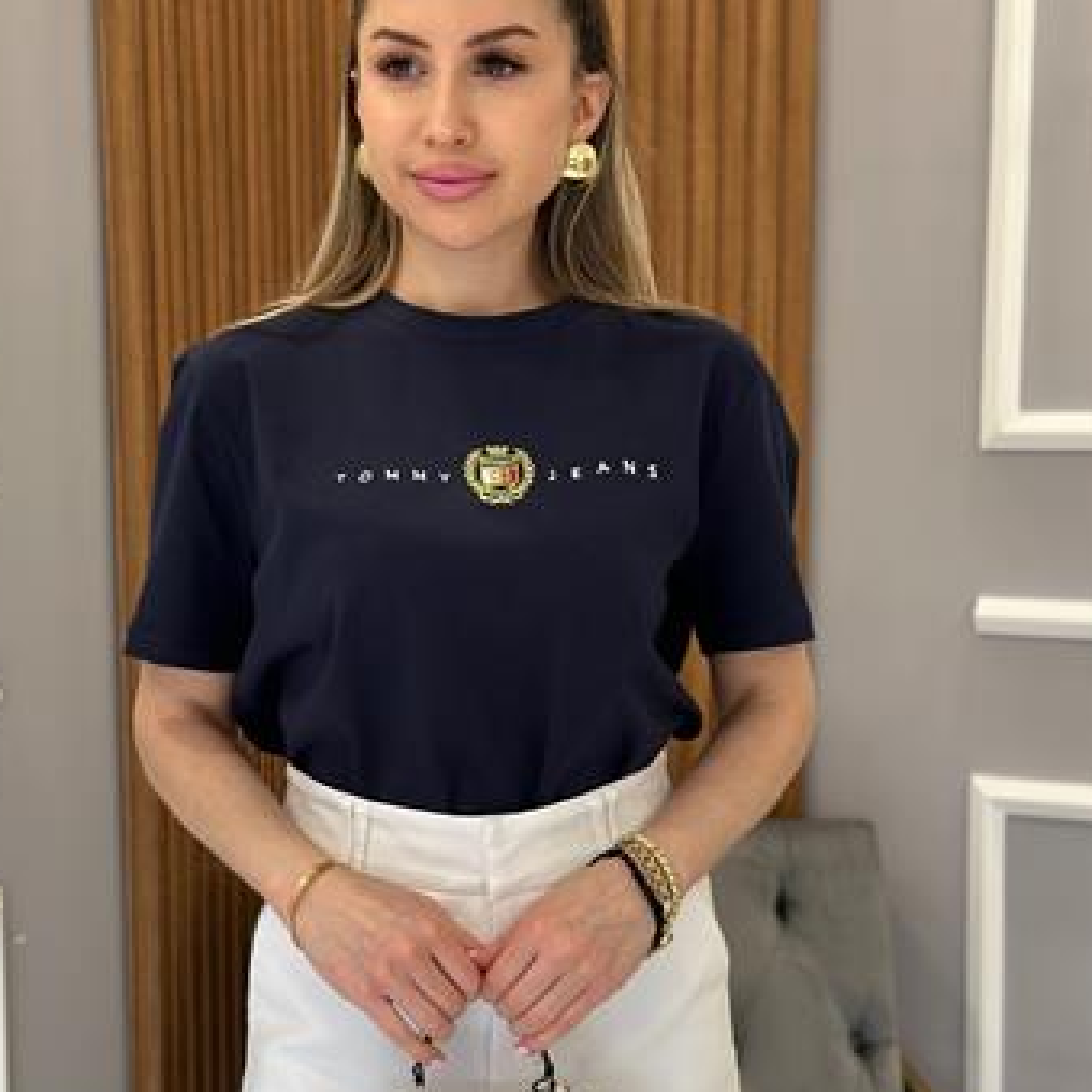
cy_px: 625
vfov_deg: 26.5
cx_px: 477
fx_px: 2320
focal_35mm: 65
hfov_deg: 26.5
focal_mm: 6.86
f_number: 1.78
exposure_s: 1/120
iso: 125
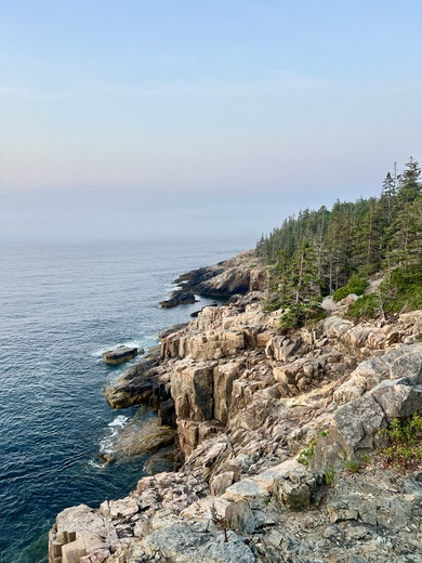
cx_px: 211
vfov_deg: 67.3
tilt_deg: -8.1
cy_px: 282
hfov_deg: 53.1
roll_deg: +1.7
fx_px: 423
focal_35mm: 26
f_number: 1.5
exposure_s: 1/121
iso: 50
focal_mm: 5.7
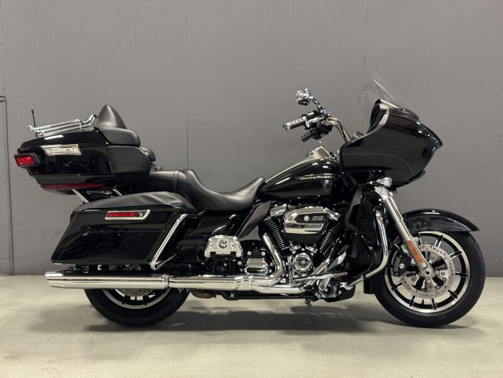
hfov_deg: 39.7
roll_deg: -0.5
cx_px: 252
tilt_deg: -9.3
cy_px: 189
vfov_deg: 30.3
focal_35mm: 48
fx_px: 697
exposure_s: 1/60
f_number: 1.78
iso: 250
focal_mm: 6.76
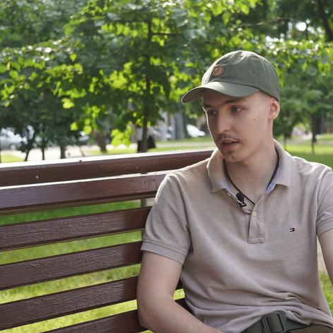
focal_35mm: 72
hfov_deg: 24.0
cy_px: 166
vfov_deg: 24.0
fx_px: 784
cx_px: 187
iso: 200
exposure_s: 1/160
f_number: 5.6
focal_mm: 56
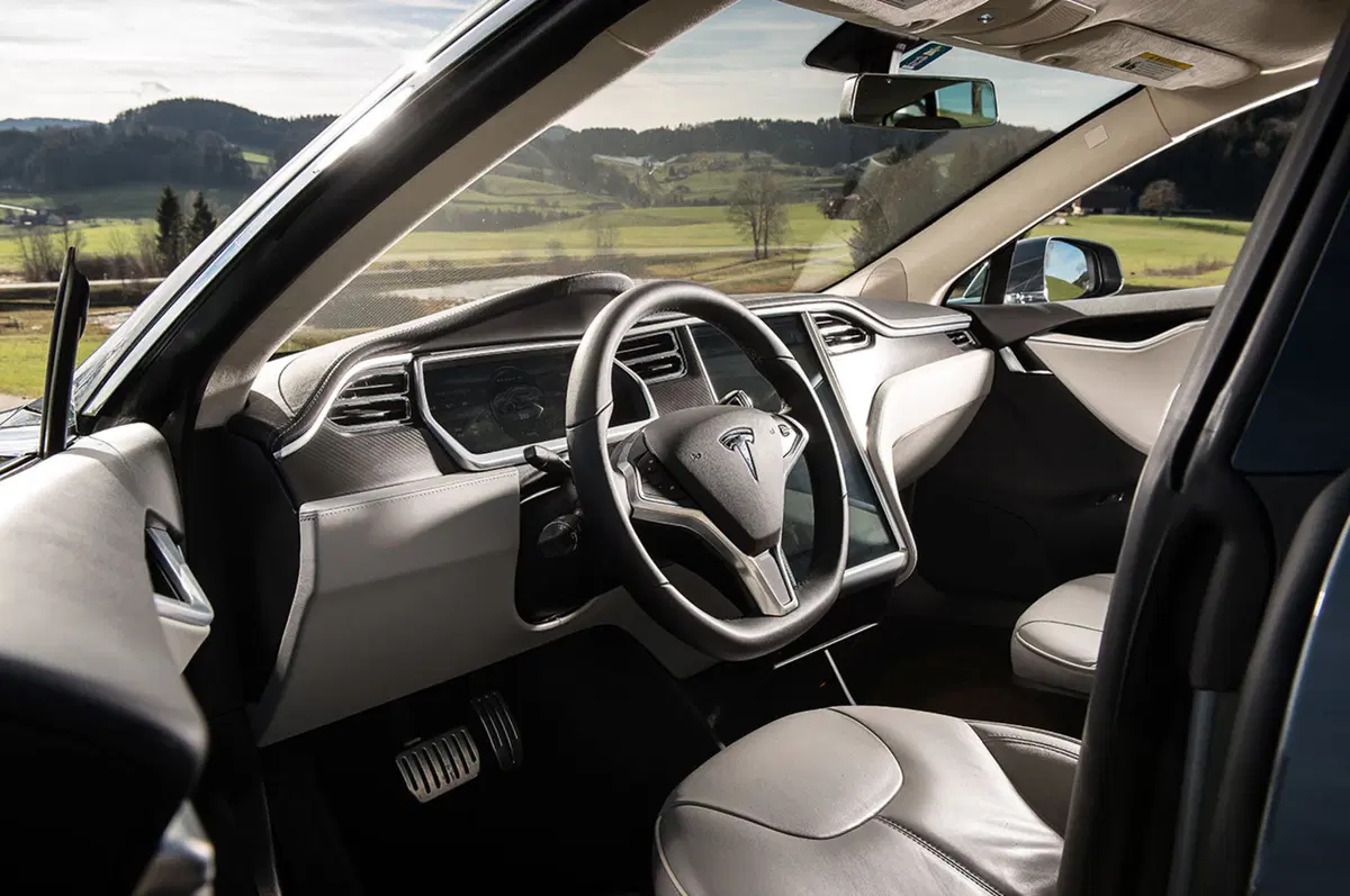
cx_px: 675
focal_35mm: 32
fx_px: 1199
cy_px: 448
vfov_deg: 41.0
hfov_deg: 58.8
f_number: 11
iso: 100
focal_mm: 32
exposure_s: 1/60
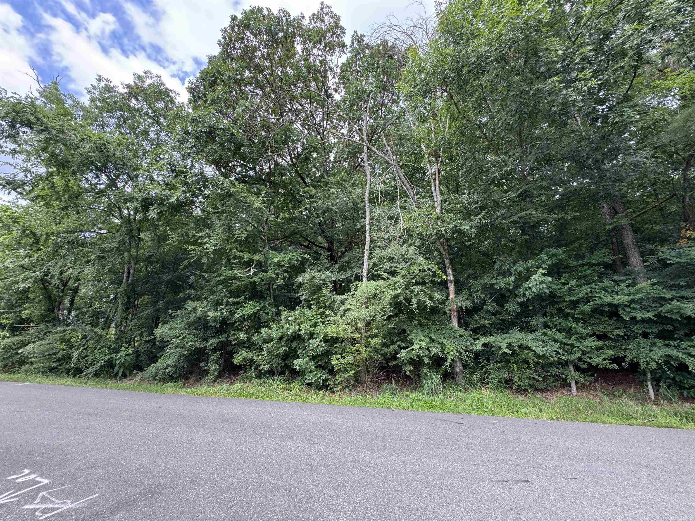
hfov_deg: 102.1
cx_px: 348
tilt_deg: +16.9
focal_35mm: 14
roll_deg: -0.7
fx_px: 281
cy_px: 260
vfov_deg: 85.7
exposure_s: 1/155
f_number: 2.2
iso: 40
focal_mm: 2.22
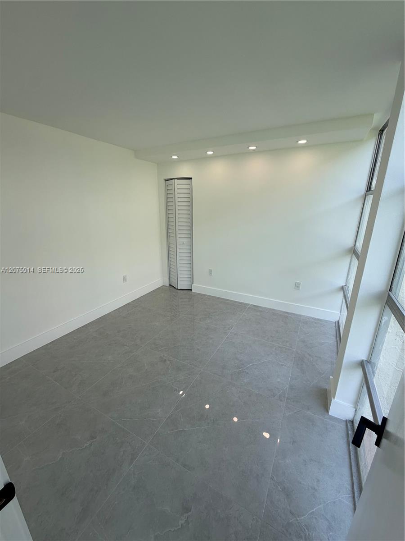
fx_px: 218
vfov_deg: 102.1
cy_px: 270
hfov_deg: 85.7
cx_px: 202
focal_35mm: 14
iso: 50
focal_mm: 2.22
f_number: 2.2
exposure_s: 1/400
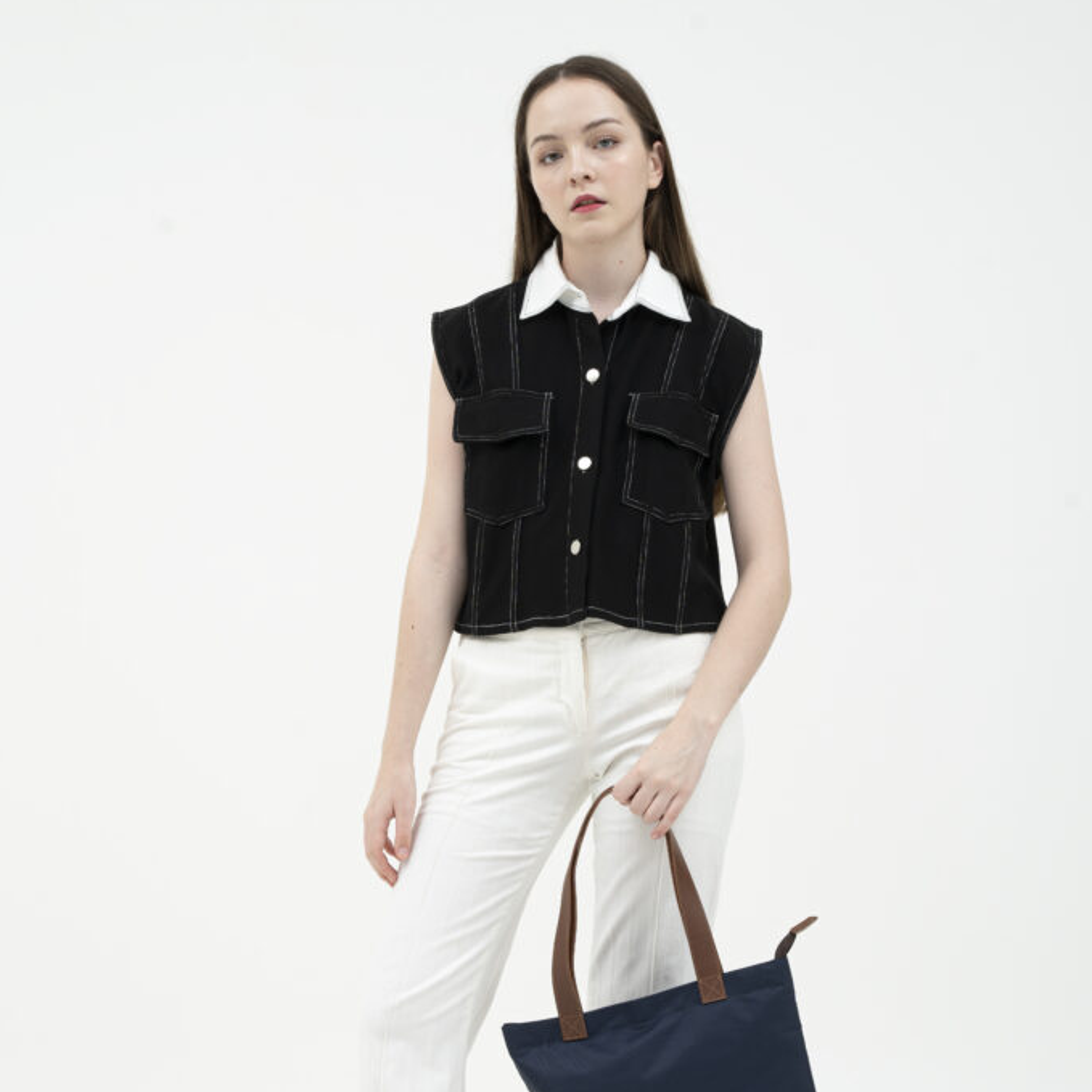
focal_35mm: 59
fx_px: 2106
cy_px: 737
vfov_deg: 28.9
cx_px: 546
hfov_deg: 29.1
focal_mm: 46
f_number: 10
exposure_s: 1/160
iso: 100
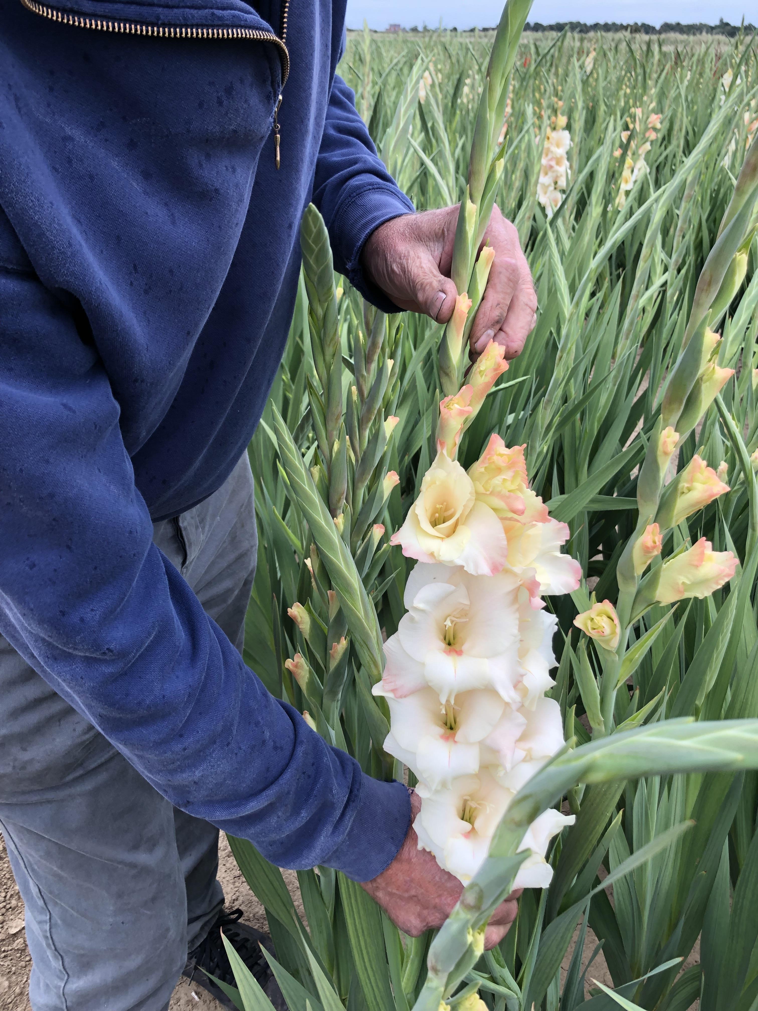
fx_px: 818
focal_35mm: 28
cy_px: 506
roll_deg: -1.6
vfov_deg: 63.4
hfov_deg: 49.7
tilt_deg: -29.6
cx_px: 379
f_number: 1.8
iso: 50
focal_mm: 3.99
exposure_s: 1/120
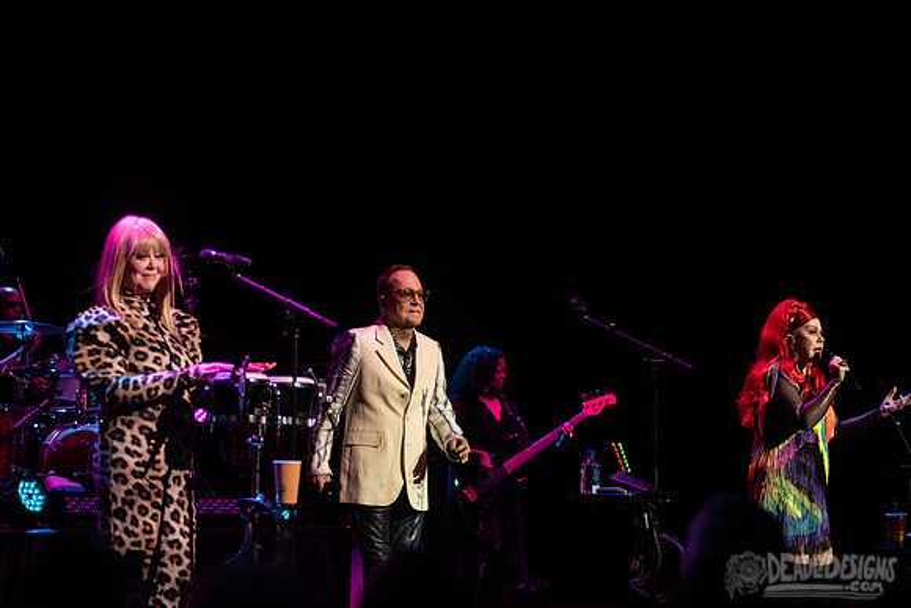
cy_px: 304
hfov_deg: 20.4
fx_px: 2531
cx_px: 456
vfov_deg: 13.7
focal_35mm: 100
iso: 1250
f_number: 3.2
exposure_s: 1/800
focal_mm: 100
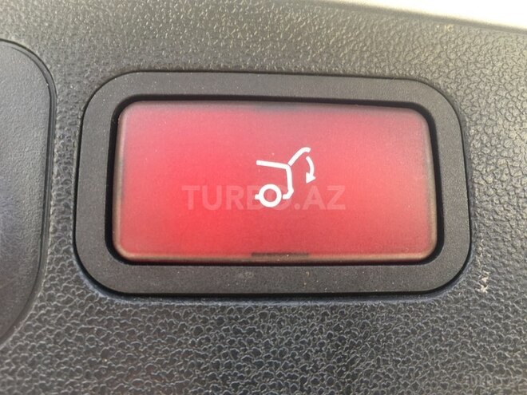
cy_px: 198
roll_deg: +5.2
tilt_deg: +20.5
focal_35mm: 29
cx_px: 264
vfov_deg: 48.2
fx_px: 442
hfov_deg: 61.7
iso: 32
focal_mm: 4.15
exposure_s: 1/50
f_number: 2.2
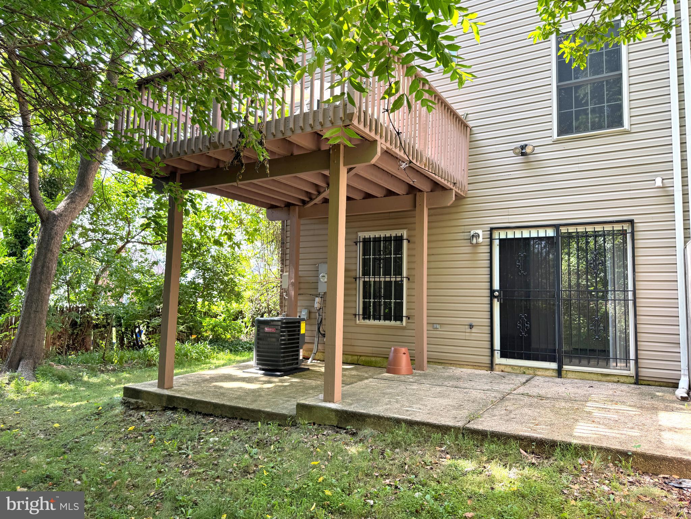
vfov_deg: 56.8
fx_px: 479
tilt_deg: +4.7
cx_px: 346
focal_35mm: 24
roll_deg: -1.1
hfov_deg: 71.6
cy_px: 260
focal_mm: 6.76
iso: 64
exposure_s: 1/158
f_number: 1.78
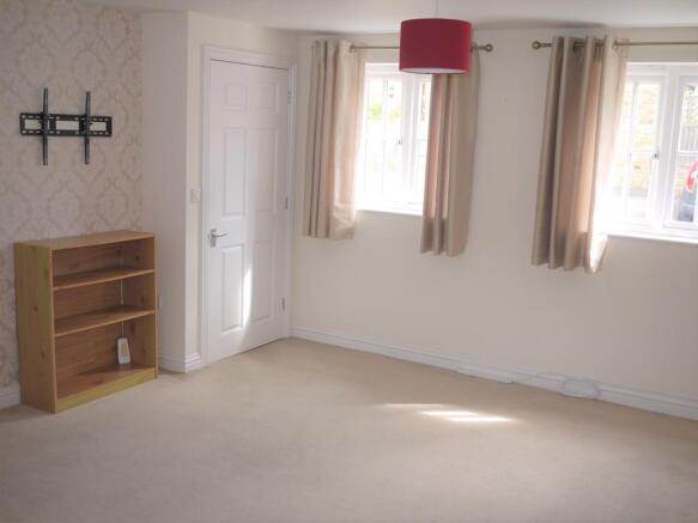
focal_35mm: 40
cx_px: 349
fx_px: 806
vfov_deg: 35.9
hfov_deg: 46.8
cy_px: 262
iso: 100
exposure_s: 1/160
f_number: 2.2
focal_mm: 20
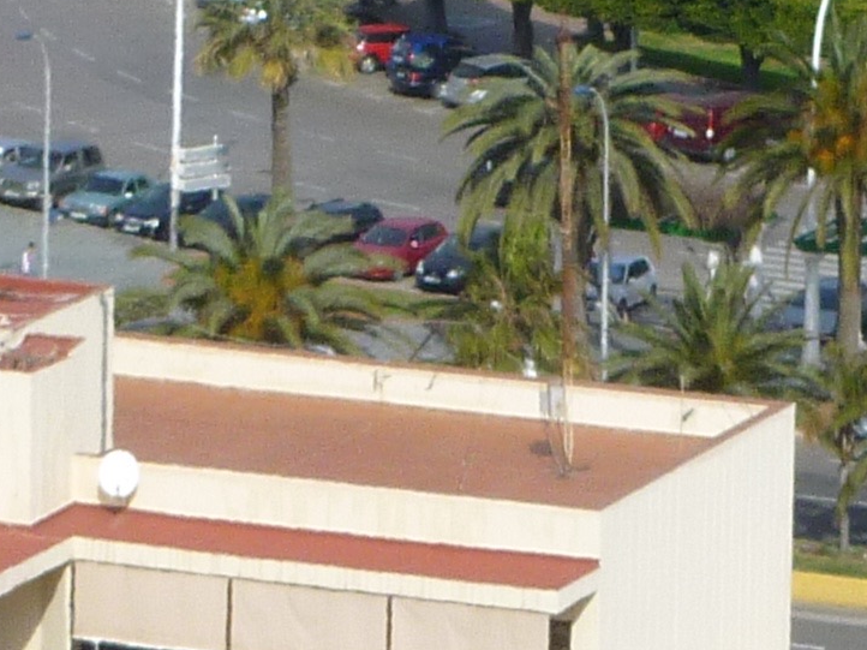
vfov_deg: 4.9
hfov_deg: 6.6
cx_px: 982
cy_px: 121
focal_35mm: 300
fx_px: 7511
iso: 100
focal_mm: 8.4
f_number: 3.8
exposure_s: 1/1300
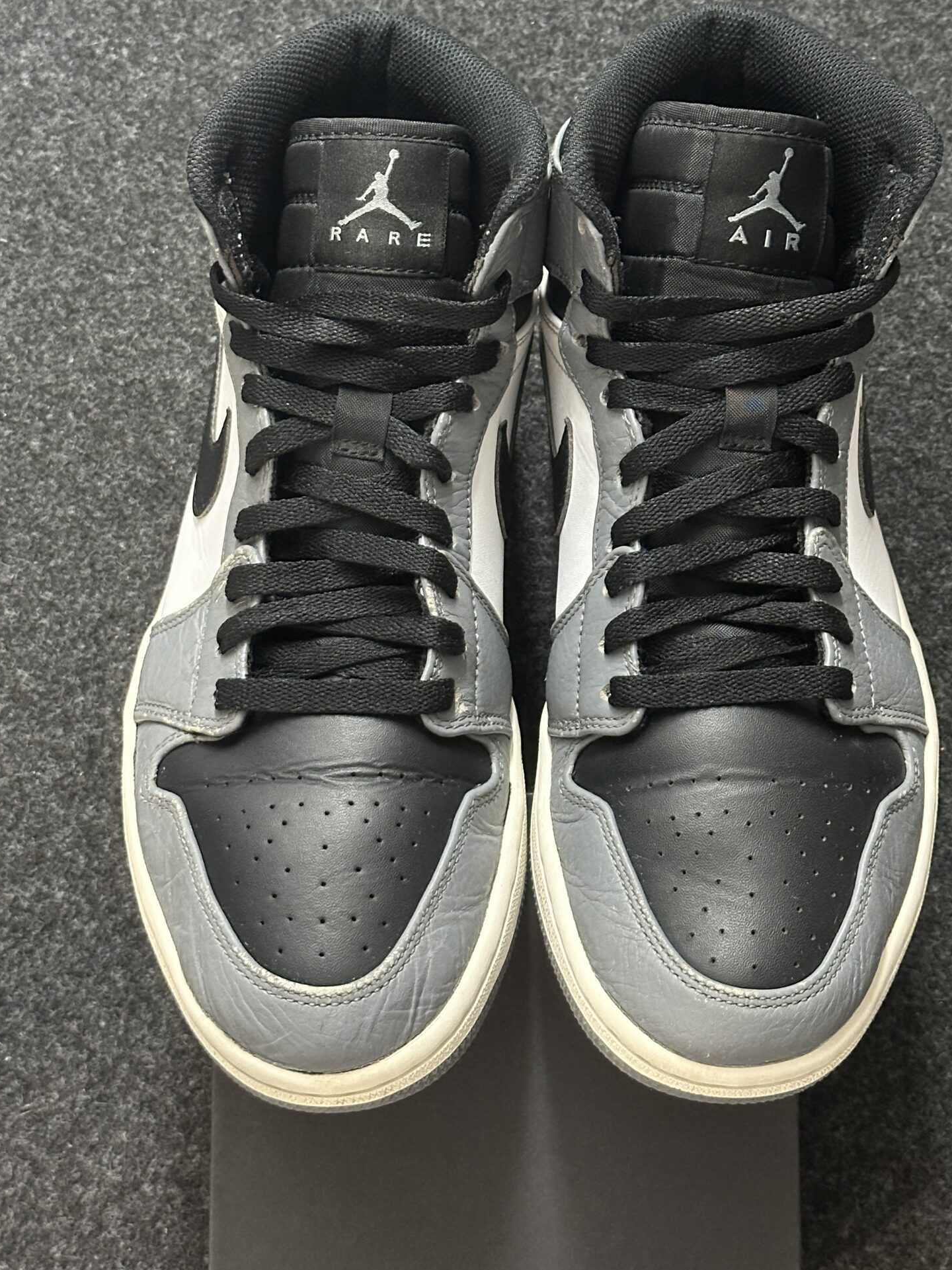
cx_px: 500
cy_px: 513
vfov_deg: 30.2
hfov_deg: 22.9
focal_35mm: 64
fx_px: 2347
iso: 640
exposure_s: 1/30
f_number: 1.78
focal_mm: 6.86
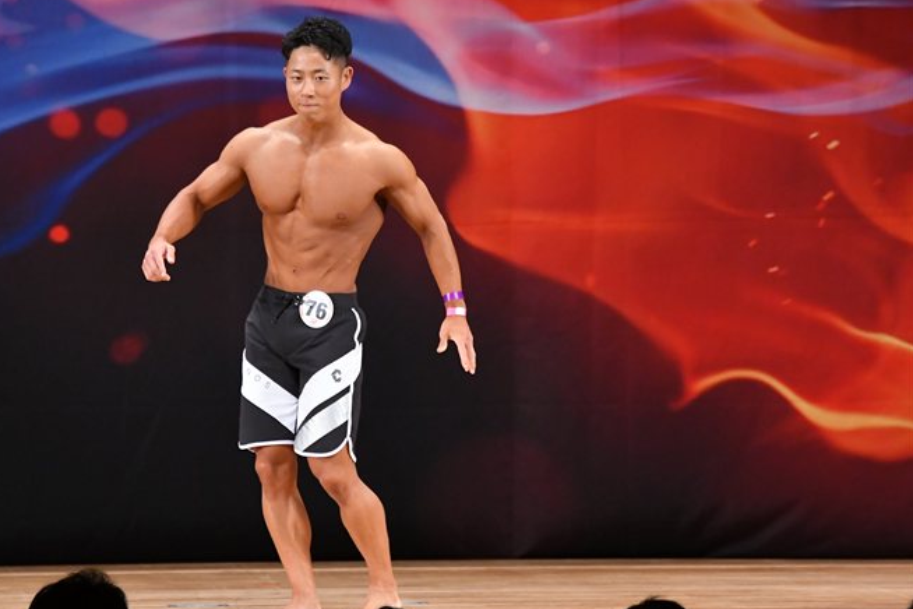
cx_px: 376
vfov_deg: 4.6
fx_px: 7658
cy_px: 286
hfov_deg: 6.8
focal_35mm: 302
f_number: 5.6
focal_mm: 170
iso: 3200
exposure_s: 1/400
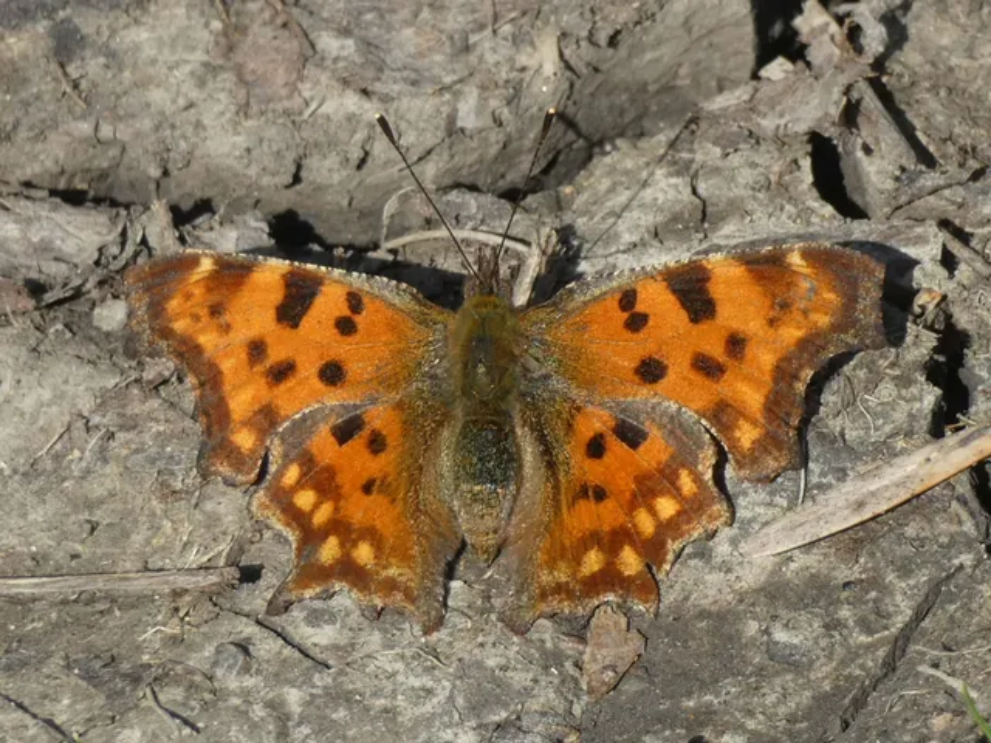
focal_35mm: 200
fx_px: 5726
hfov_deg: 9.9
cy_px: 372
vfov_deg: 7.4
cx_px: 496
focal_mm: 35.8
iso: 80
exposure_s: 1/160
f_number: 5.5
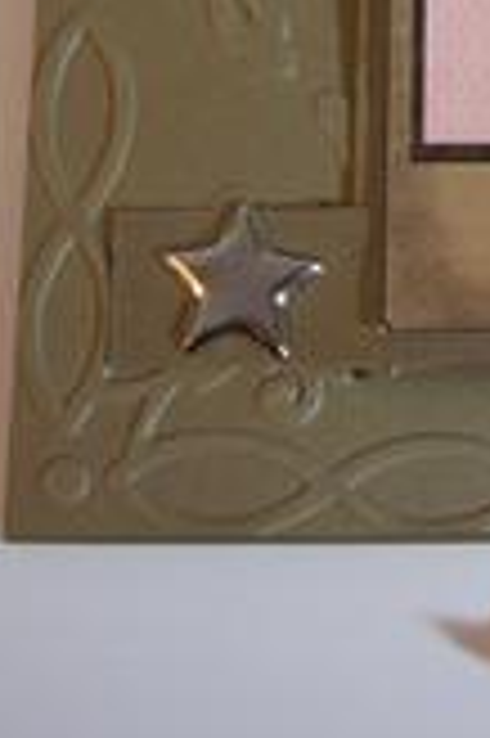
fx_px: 2046
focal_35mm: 100
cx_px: 647
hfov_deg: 13.2
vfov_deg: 19.3
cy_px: -148
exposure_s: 1/15
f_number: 3.1
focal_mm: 6.3
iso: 160
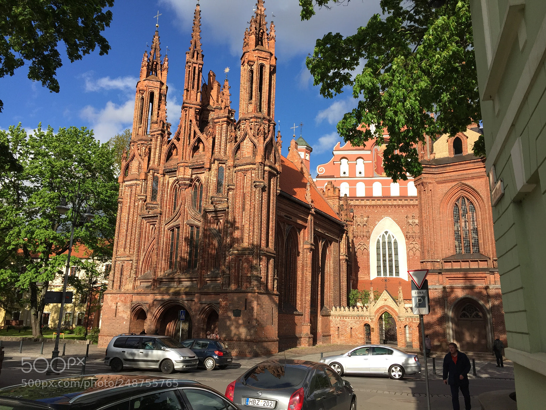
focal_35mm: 29
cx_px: 273
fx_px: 457
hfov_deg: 61.7
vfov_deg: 48.2
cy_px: 205
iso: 32
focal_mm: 4.15
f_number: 2.2
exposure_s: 1/1582
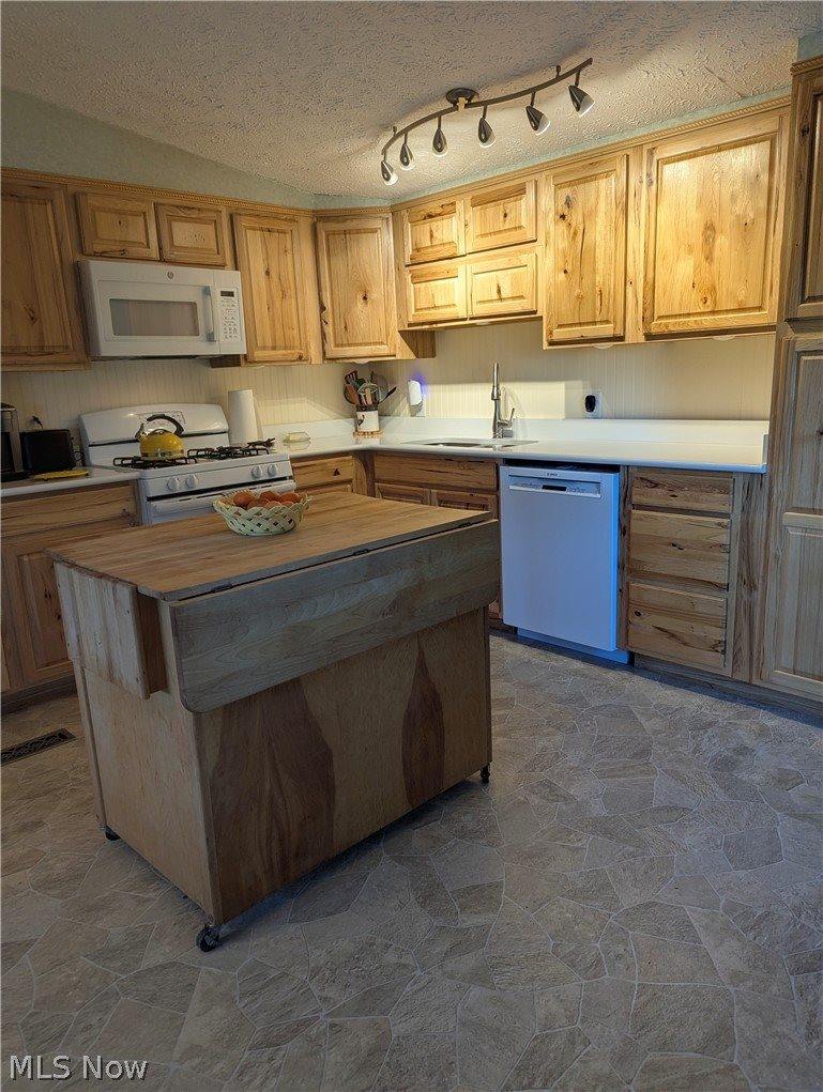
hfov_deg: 56.9
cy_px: 546
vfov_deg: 71.5
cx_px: 412
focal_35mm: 24
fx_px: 759
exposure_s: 1/120
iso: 165
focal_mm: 6.81
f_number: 1.85
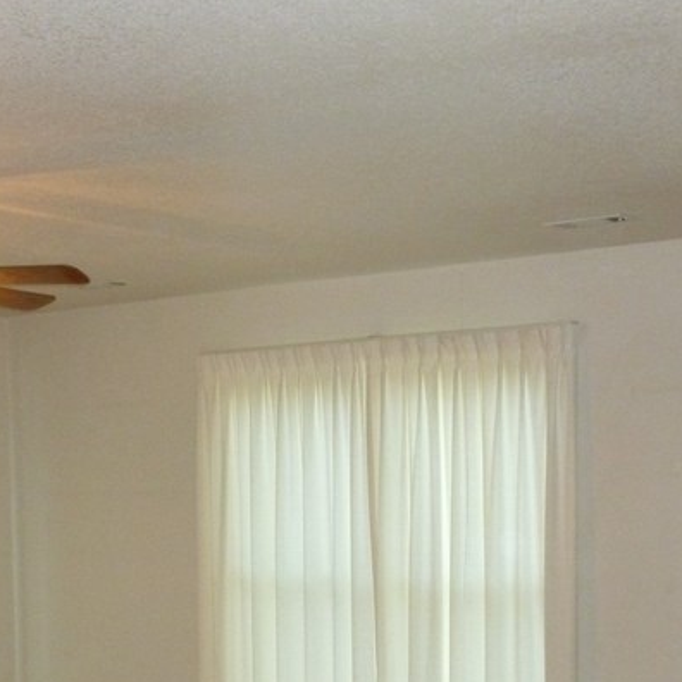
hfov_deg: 26.9
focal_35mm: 64
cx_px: 298
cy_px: 620
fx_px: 1427
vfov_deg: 26.0
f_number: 3.3
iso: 400
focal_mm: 5
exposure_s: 1/60
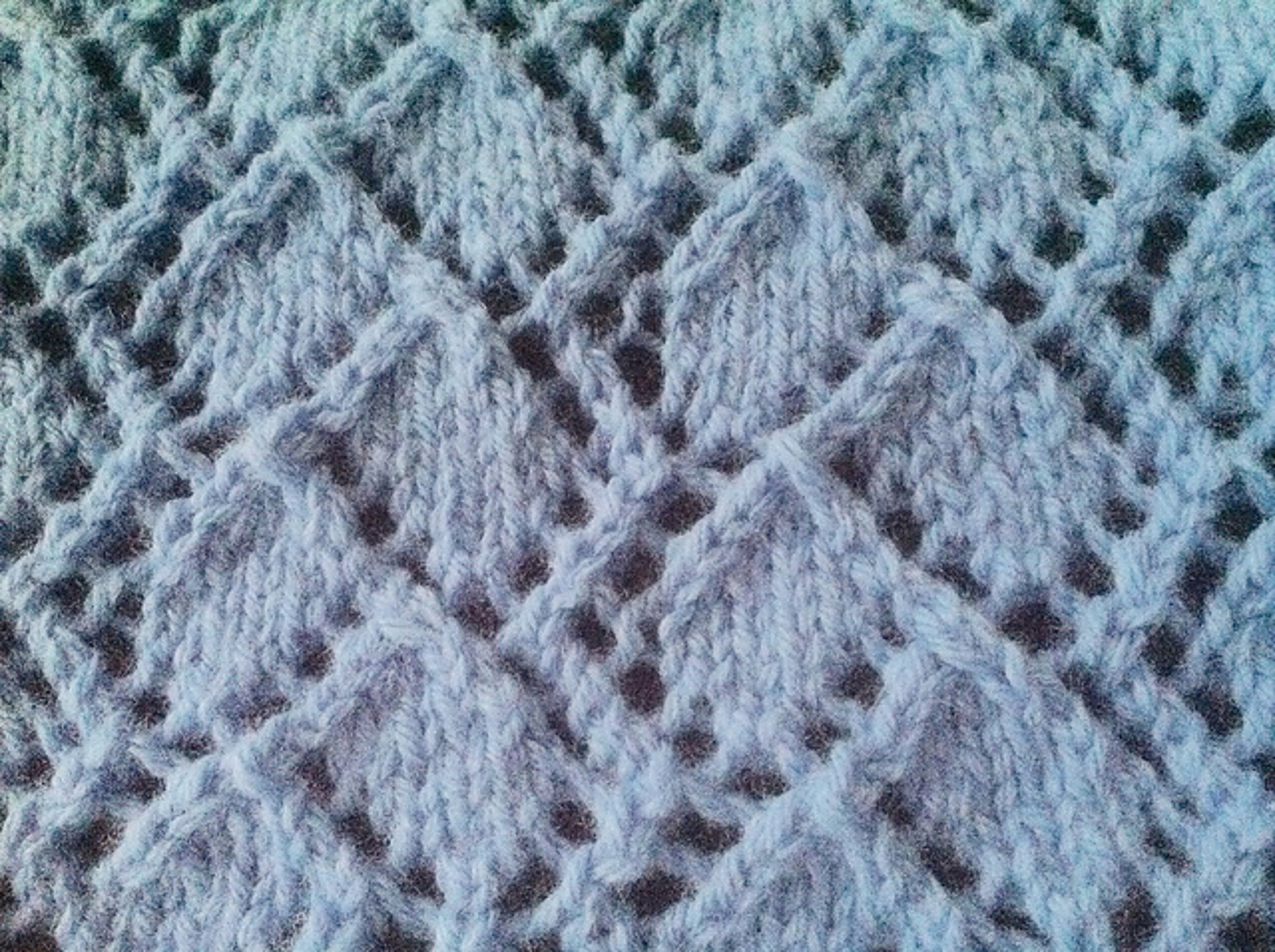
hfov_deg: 52.7
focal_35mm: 35
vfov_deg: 40.6
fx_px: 1287
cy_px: 476
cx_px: 638
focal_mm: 4.28
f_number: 2.4
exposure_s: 1/15
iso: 800
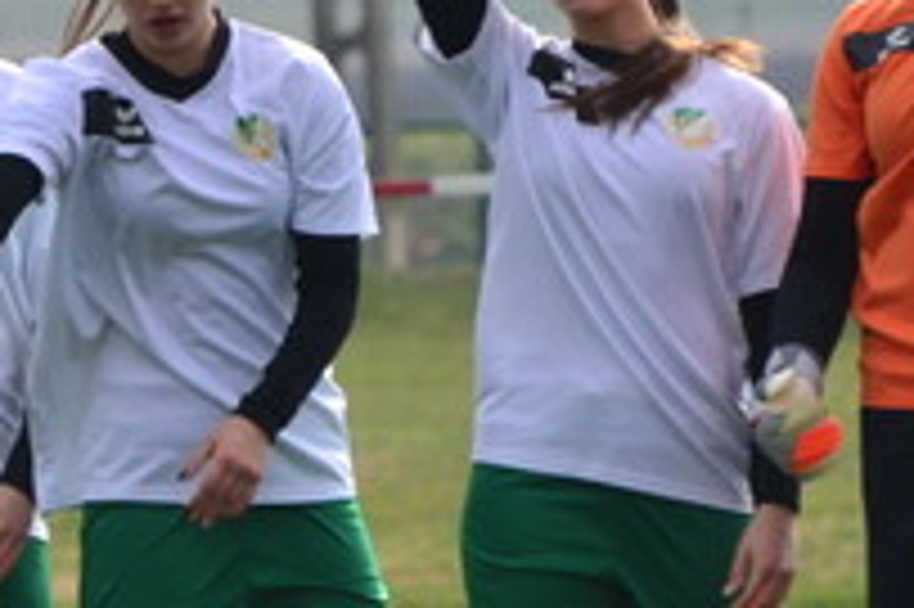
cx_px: -734
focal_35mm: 1300
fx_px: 32978
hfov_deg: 1.6
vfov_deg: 1.1
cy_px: 613
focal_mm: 220
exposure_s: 1/640
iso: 125
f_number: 5.3
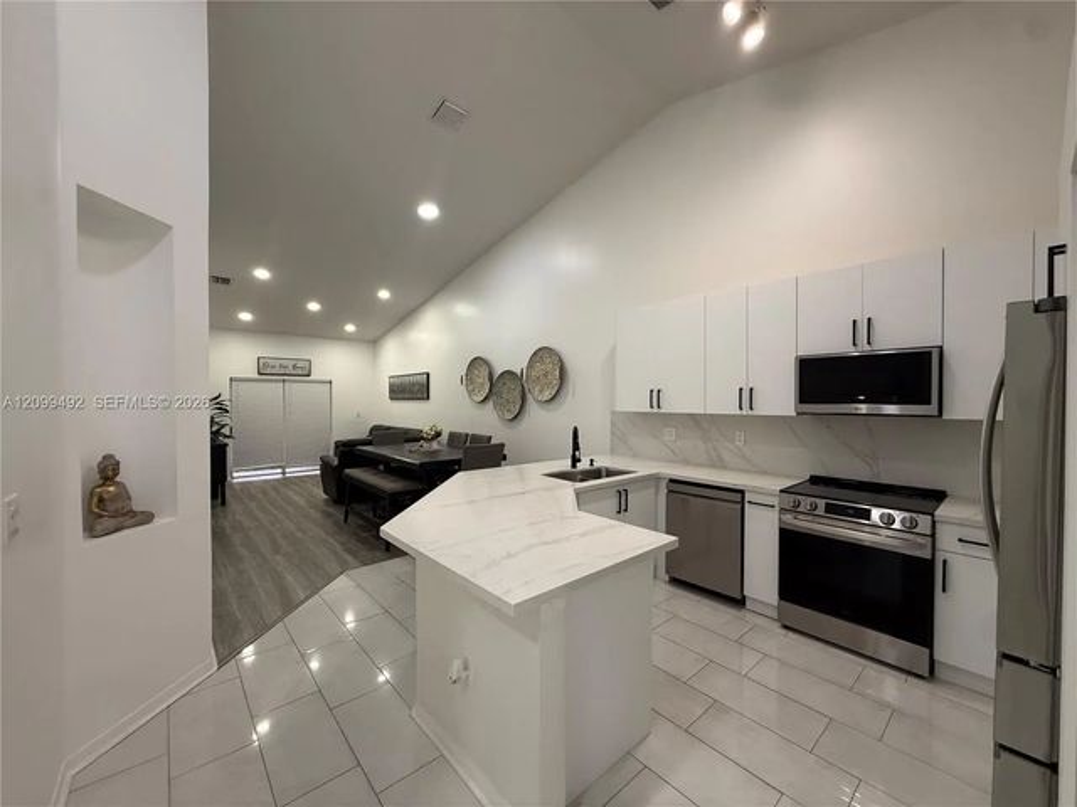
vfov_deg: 85.7
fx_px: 436
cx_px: 538
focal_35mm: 14
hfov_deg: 102.1
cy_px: 404
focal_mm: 2.22
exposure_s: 1/120
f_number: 2.2
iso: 250
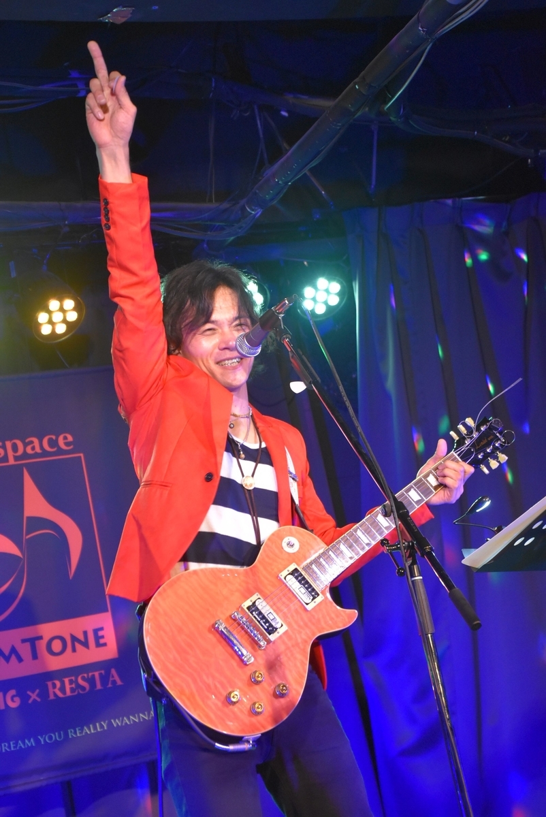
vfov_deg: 26.0
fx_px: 1771
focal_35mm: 78
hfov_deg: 17.5
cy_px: 408
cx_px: 273
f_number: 5
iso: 2200
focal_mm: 52
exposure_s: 1/60
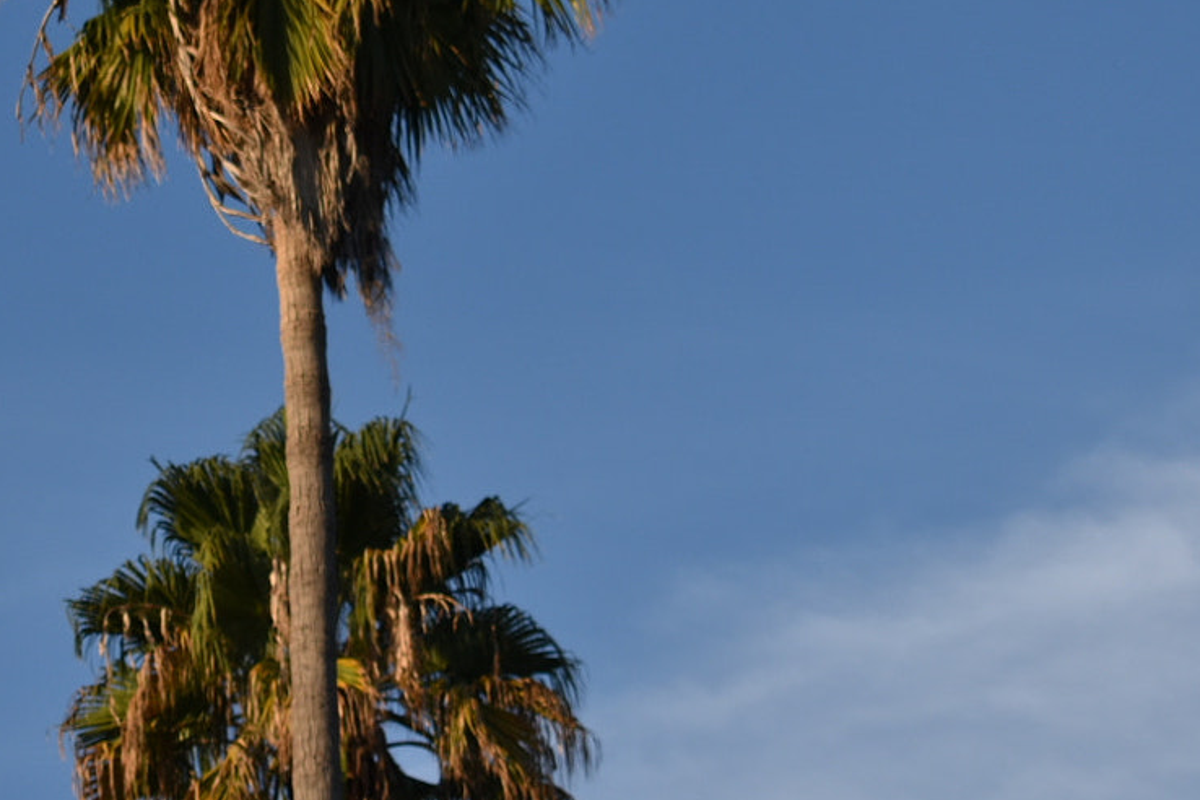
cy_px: 183
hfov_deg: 12.1
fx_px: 5633
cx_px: 319
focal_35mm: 169
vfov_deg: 8.1
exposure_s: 1/800
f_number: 5.6
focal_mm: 52
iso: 100
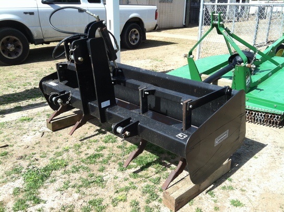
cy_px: 106
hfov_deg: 52.7
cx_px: 142
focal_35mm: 35
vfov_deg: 40.6
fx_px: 287
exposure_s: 1/660
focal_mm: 3.85
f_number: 2.8
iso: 80
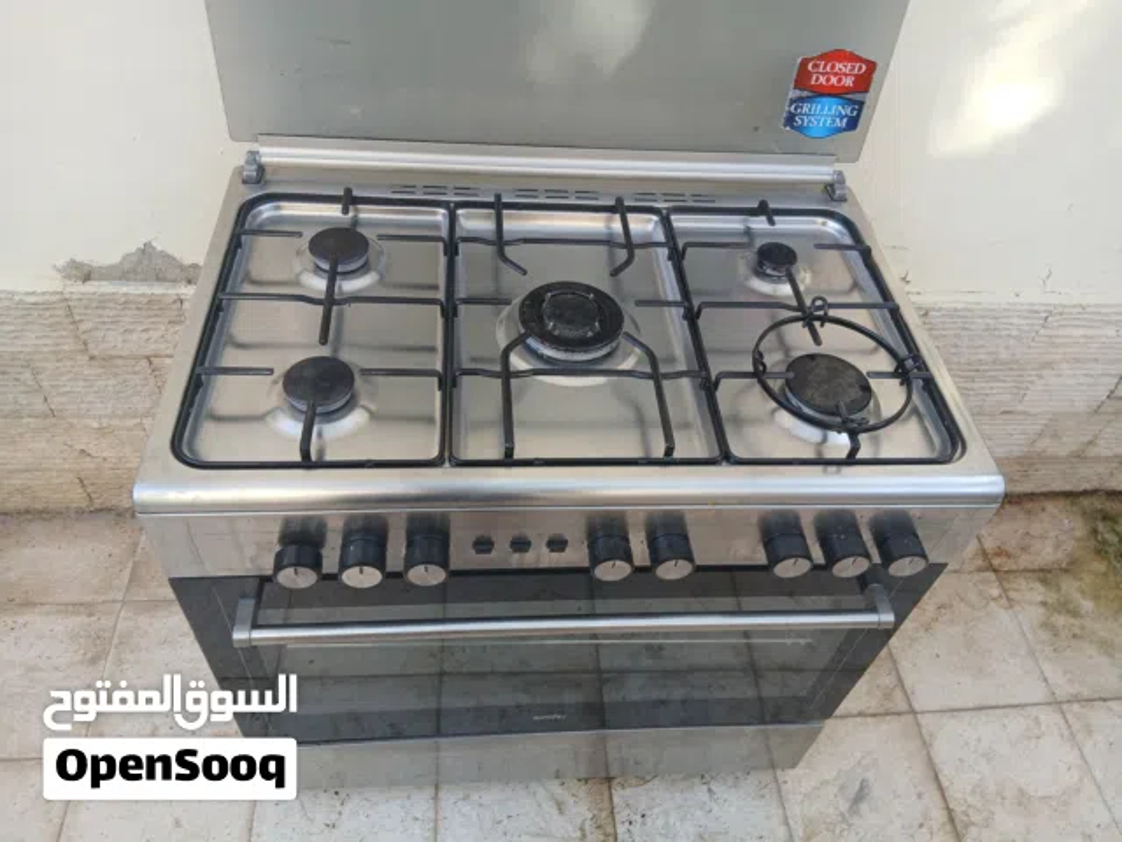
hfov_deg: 67.3
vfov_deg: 53.1
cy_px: 421
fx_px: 843
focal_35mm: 26
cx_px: 561
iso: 25
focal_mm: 3.98
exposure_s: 1/50
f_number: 1.8
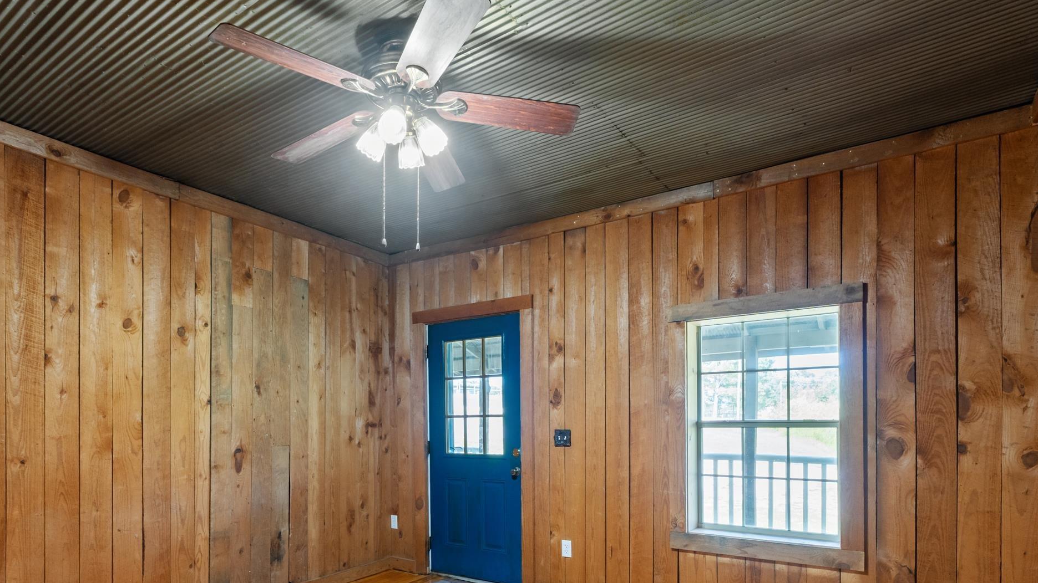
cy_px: 416
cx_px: 467
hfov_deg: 83.6
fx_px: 578
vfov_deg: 51.9
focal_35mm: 21
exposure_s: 1/2.5
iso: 400
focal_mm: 10
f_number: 7.1
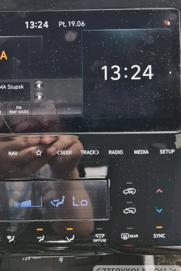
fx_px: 264
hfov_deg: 36.5
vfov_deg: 53.0
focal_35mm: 35
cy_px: 83
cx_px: 35
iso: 50
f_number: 1.8
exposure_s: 1/100
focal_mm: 5.54
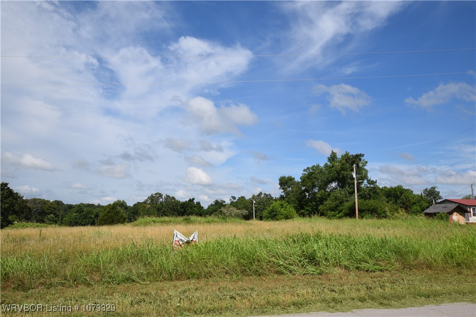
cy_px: 158
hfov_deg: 61.9
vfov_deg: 43.6
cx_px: 238
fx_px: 397
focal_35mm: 30
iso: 200
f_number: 10
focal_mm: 20
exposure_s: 1/400
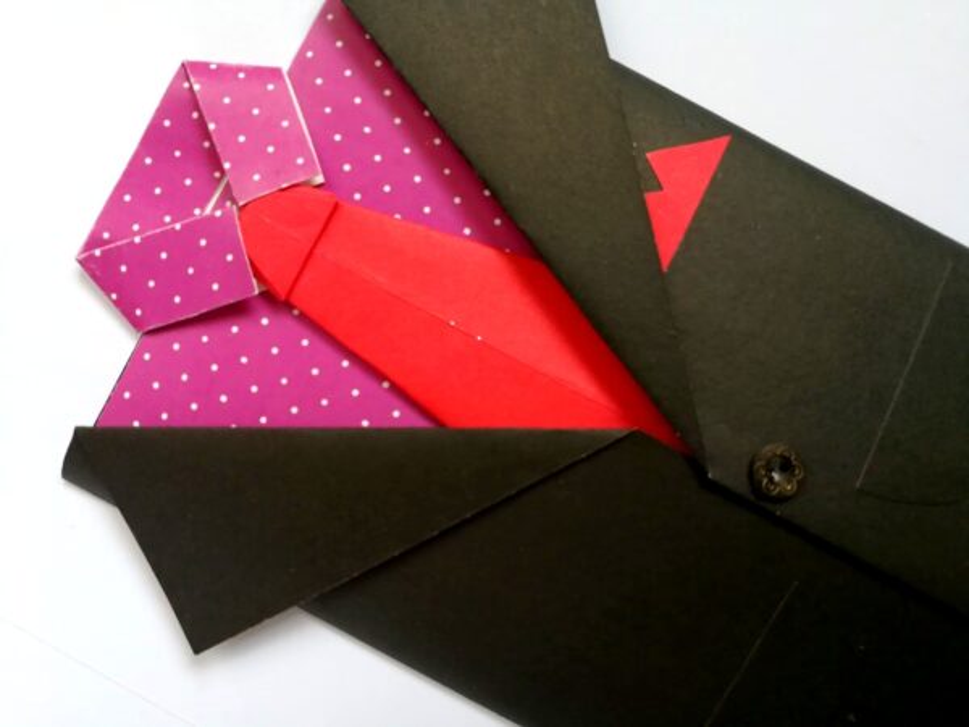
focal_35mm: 26
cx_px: 484
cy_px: 364
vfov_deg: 53.1
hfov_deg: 67.3
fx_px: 728
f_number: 2.2
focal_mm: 3.83
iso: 80
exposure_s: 1/50
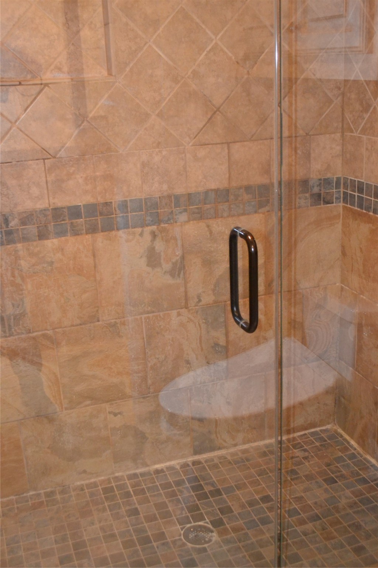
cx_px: 189
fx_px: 614
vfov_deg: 49.6
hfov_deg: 34.2
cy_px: 284
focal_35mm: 39
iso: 3200
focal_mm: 26
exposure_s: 1/60
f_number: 4.2
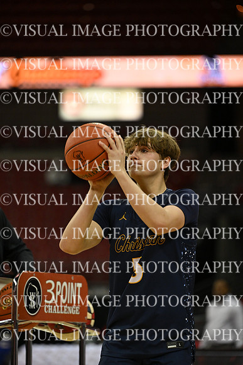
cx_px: 122
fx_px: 2024
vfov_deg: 10.3
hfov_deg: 6.9
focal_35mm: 200
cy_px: 182
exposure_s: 1/1000
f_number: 3.5
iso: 3200
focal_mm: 200
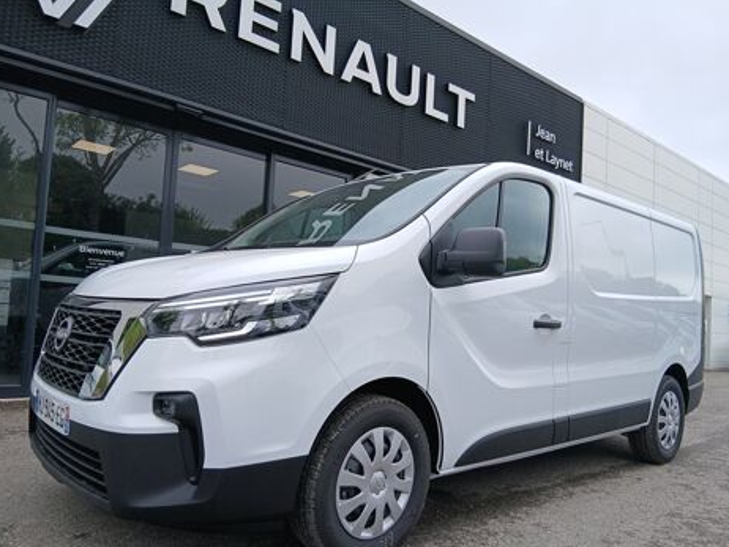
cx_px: 374
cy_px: 277
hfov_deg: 65.3
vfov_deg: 51.4
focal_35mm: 27
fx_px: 569
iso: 20
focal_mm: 3.98
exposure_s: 1/254
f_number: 1.8
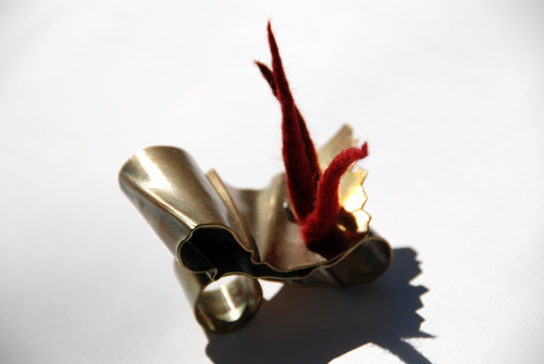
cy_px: 182
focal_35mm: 300
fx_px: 4540
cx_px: 272
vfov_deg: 4.6
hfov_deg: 6.9
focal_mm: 200
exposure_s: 1/2000
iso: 200
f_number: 5.6
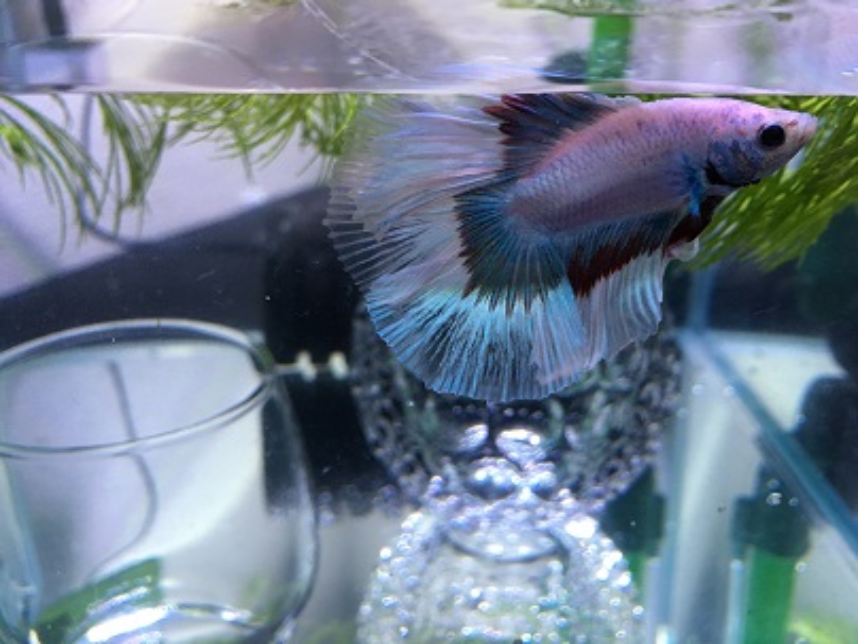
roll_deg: -1.7
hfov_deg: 61.7
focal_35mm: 29
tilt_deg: -28.9
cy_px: 322
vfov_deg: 48.2
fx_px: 719
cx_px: 429
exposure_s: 1/30
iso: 100
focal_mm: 4.15
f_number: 2.2
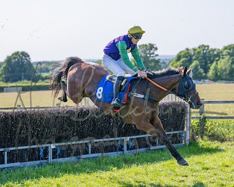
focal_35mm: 110
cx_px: 104
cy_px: 99
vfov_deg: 14.0
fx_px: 763
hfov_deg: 17.4
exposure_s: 1/2000
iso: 200
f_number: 4
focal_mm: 88
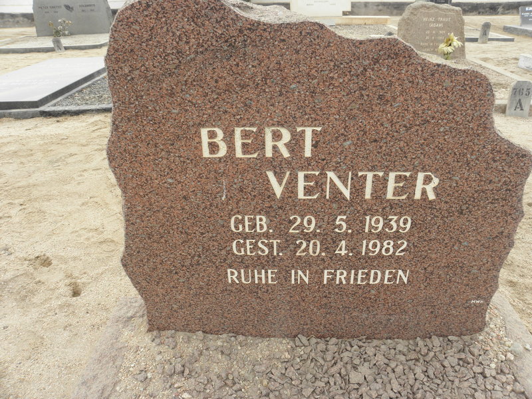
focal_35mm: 26
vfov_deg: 53.1
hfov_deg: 67.3
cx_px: 266
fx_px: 400
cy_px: 200
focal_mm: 4.6
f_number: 5.6
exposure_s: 1/50
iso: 64
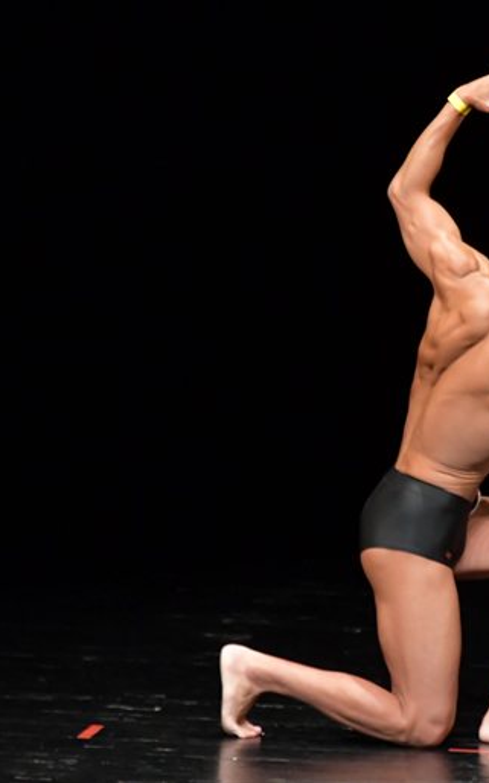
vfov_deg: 4.0
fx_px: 11307
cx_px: 490
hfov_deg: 2.5
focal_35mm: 530
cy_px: 392
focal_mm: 230
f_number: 5.6
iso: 4000
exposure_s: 1/400
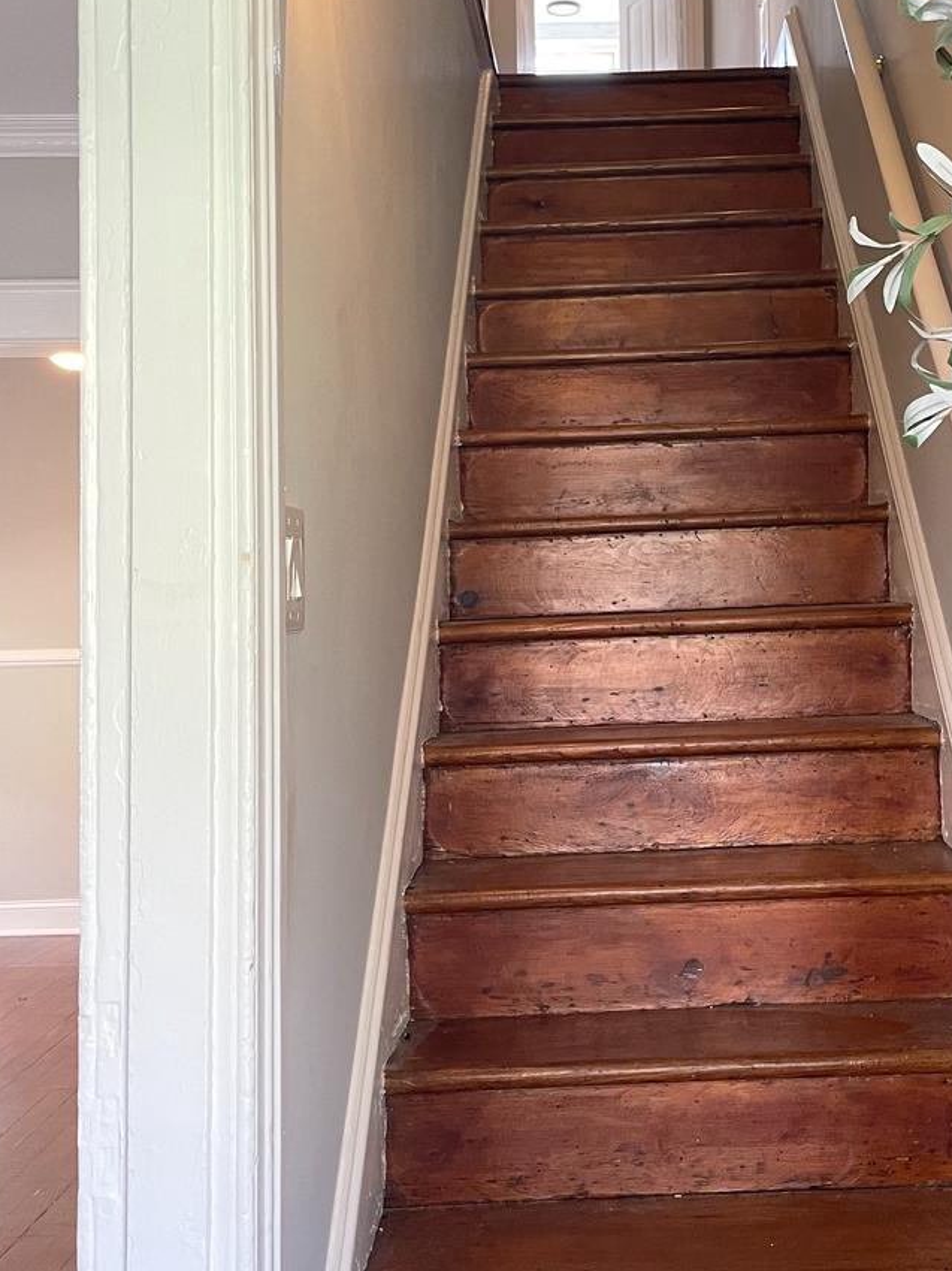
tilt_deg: +3.4
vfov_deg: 40.4
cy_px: 555
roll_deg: +0.5
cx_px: 680
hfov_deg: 30.5
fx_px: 1724
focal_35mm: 47
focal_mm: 4.2
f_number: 1.6
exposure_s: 1/60
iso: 100
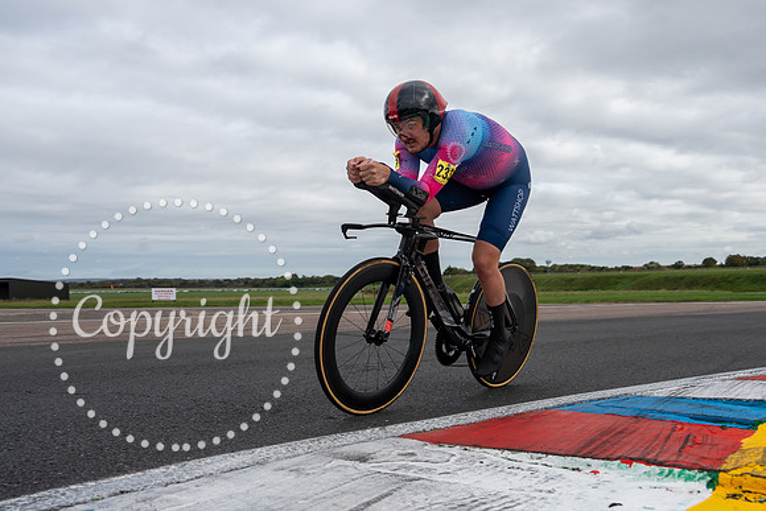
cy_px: 314
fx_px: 753
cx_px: 479
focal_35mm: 35
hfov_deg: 53.3
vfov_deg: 37.3
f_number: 3.5
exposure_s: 1/1000
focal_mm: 24
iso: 100
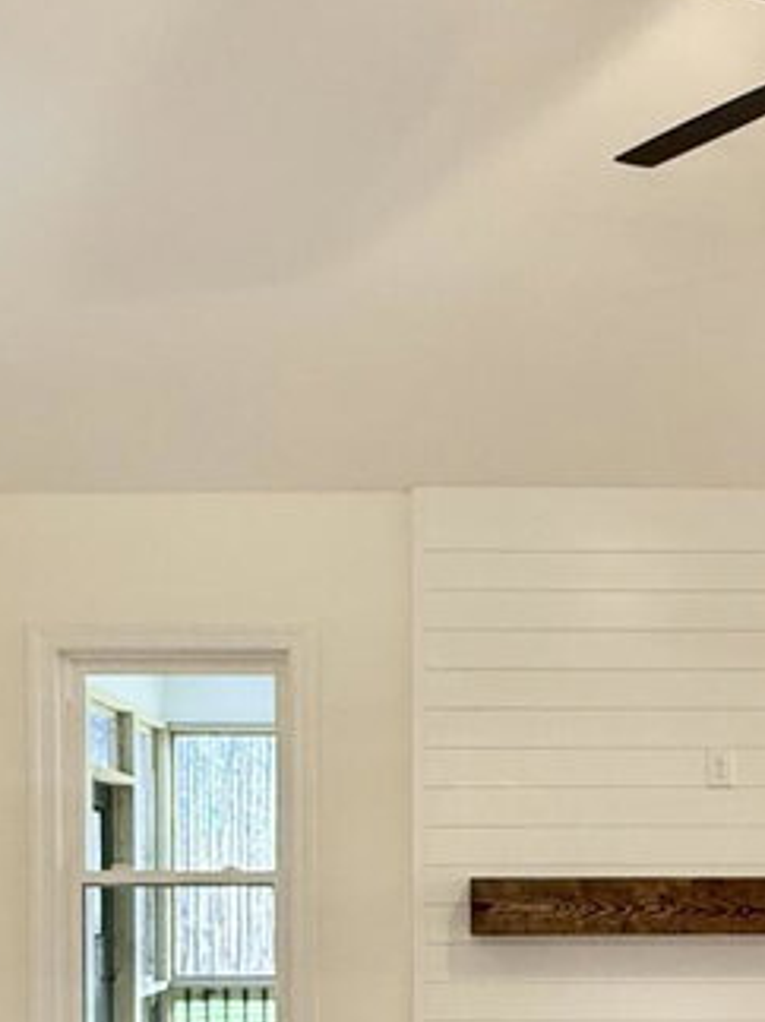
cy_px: 921
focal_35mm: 52
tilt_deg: -1.0
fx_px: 1533
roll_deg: -1.0
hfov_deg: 27.9
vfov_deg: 34.7
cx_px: 480
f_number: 2.2
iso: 320
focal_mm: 2.22
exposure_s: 1/60
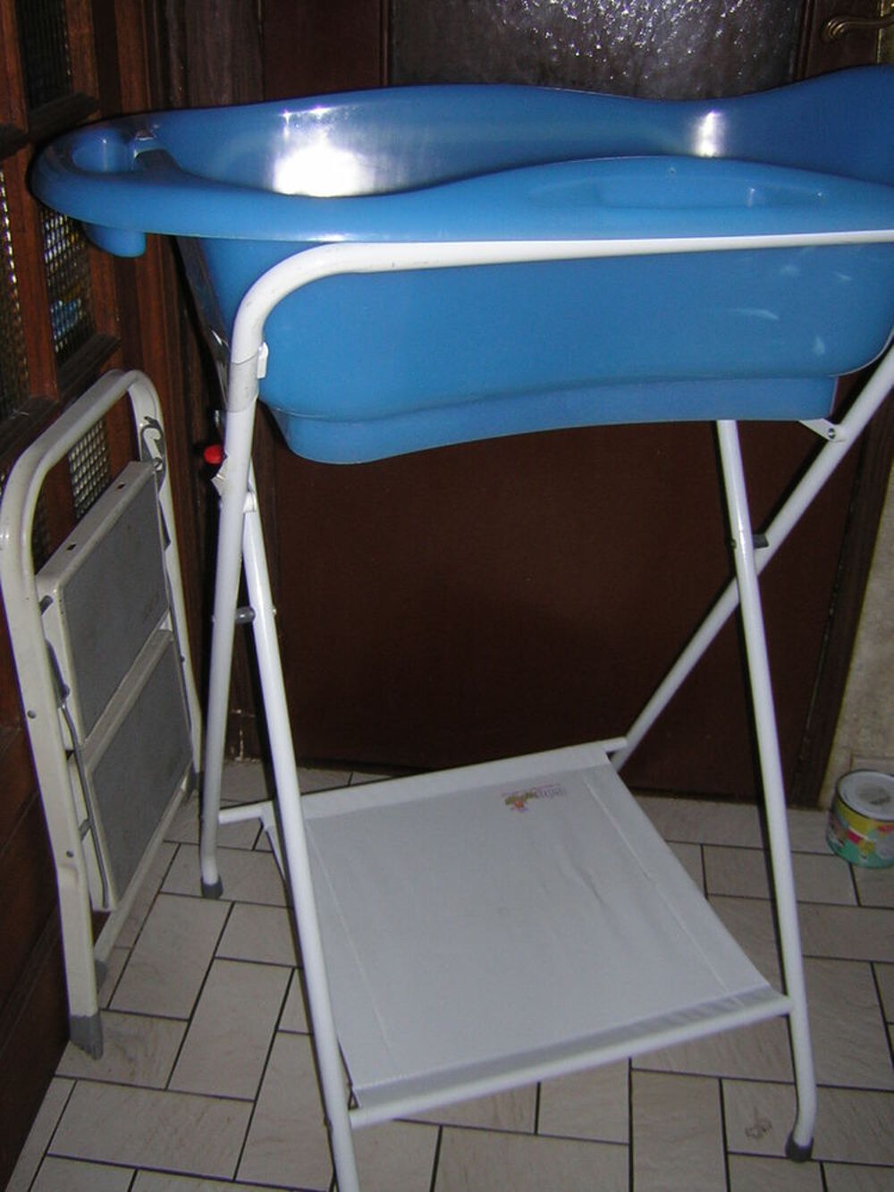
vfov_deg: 51.4
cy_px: 596
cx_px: 447
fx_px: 1239
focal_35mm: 36
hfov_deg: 39.7
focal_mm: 4.7
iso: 53
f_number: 5.2
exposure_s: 1/60.1
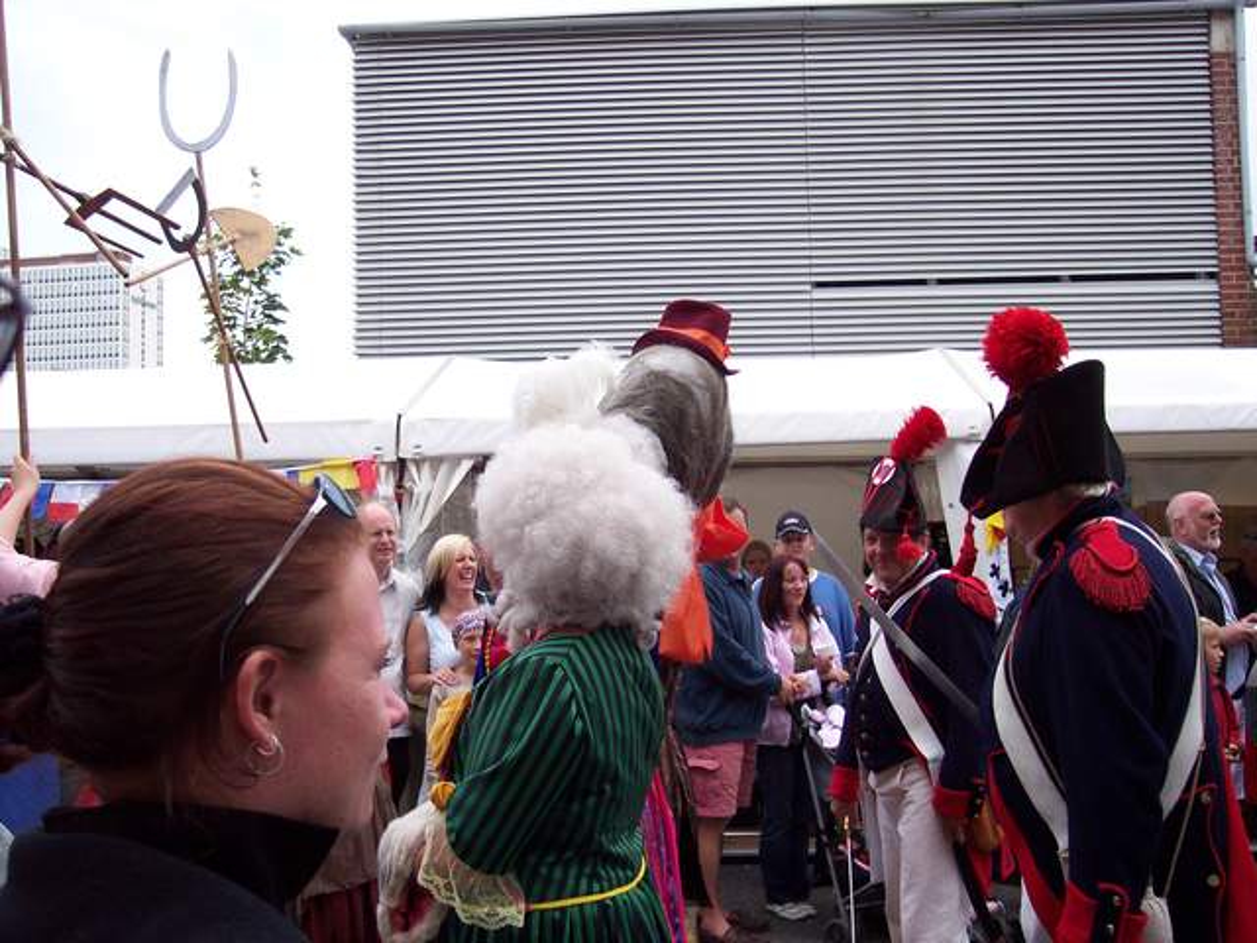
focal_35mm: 38
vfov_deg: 37.7
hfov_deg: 49.0
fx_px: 1380
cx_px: 628
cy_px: 472
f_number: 2.8
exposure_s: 1/700
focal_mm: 8
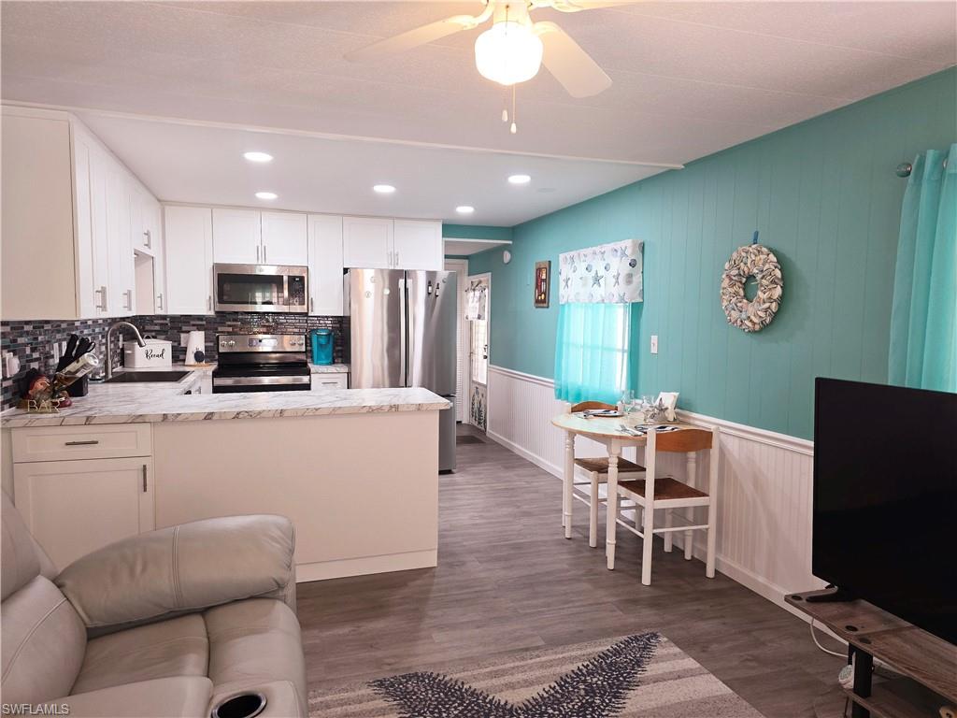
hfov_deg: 73.9
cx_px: 478
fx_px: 636
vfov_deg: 58.9
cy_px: 359
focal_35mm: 23
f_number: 1.7
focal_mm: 6.3
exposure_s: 1/60.2
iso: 64
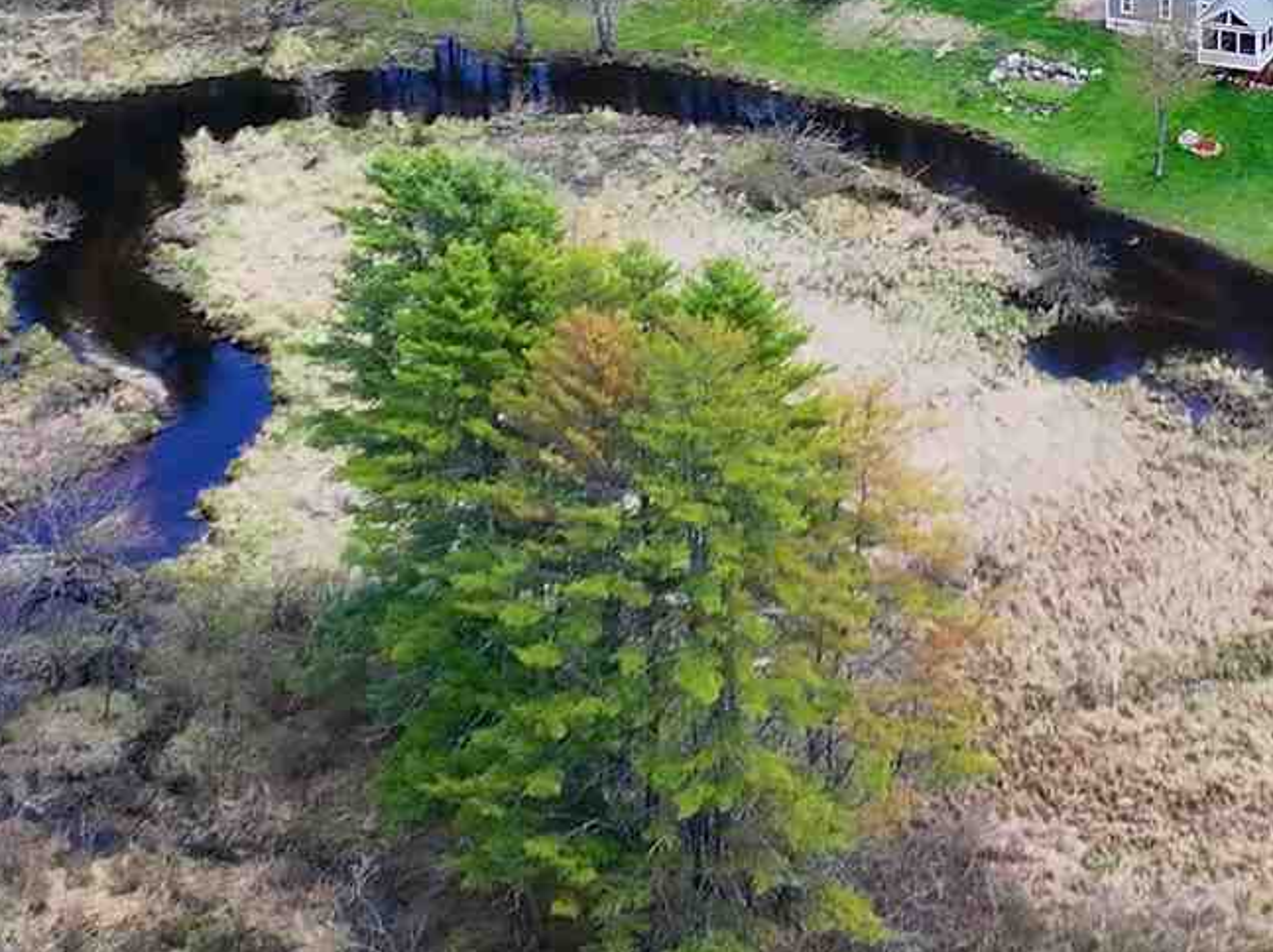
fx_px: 4188
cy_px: 15
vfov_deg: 12.8
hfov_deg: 17.0
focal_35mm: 114
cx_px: 1153
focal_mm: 12.29
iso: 370
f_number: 2.8
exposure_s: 1/2000
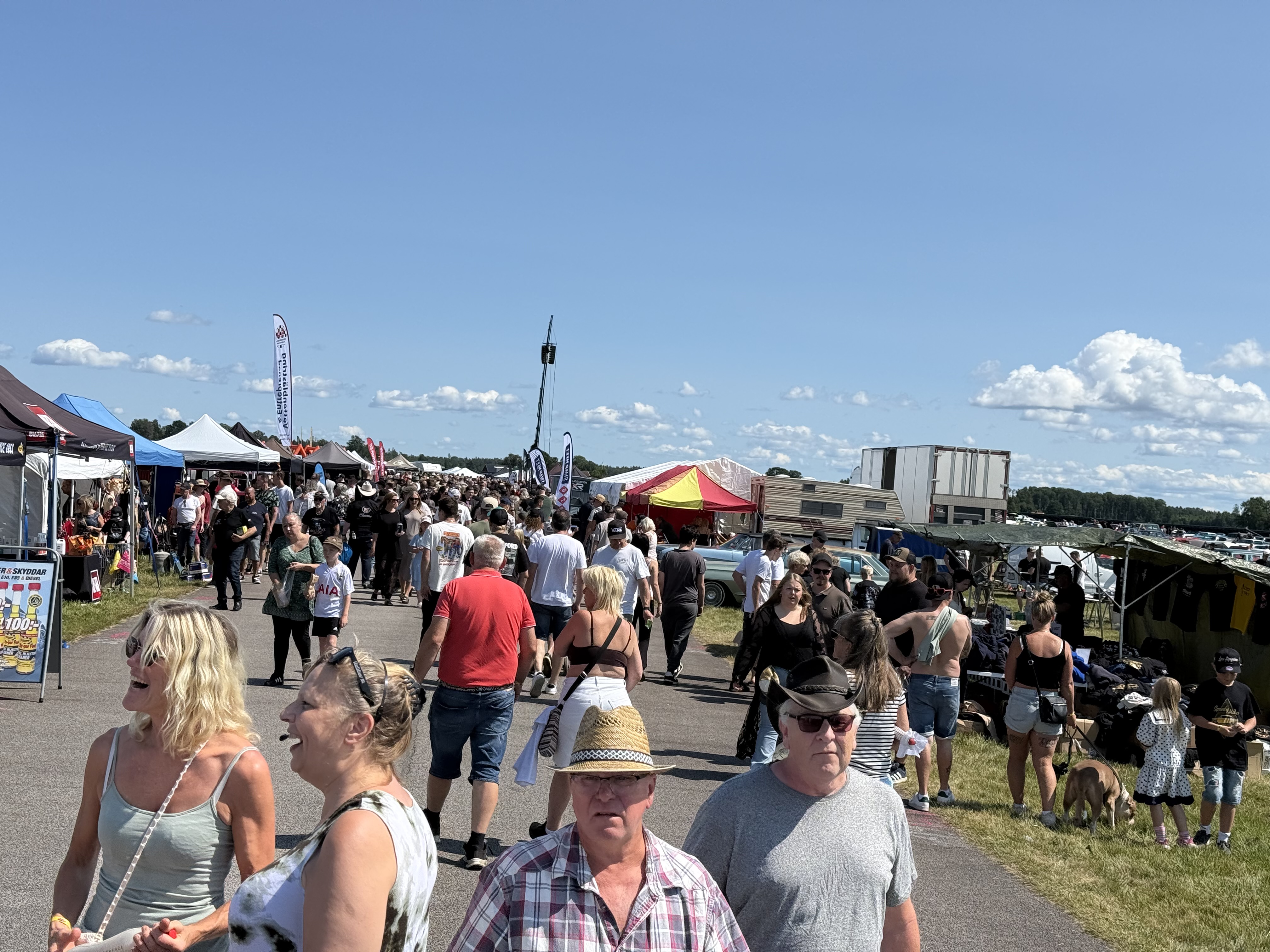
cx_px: 635
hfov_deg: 39.7
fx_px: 1761
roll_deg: -3.5
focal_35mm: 48
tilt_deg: +0.6
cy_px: 476
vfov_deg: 30.3
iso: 64
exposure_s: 1/7143
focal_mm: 6.76
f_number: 1.78
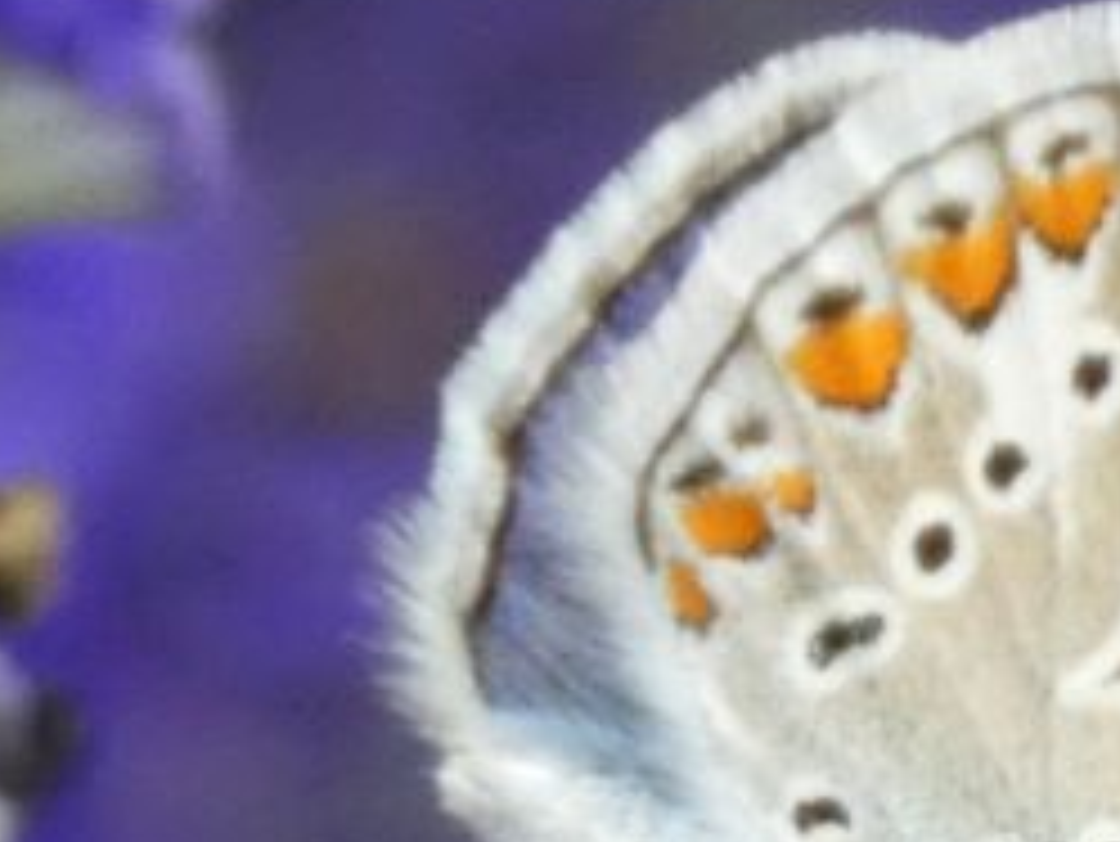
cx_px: 897
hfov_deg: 1.0
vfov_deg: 0.7
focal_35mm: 2052
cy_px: 1013
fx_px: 66424
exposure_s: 1/100
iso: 320
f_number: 5.6
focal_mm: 107.6
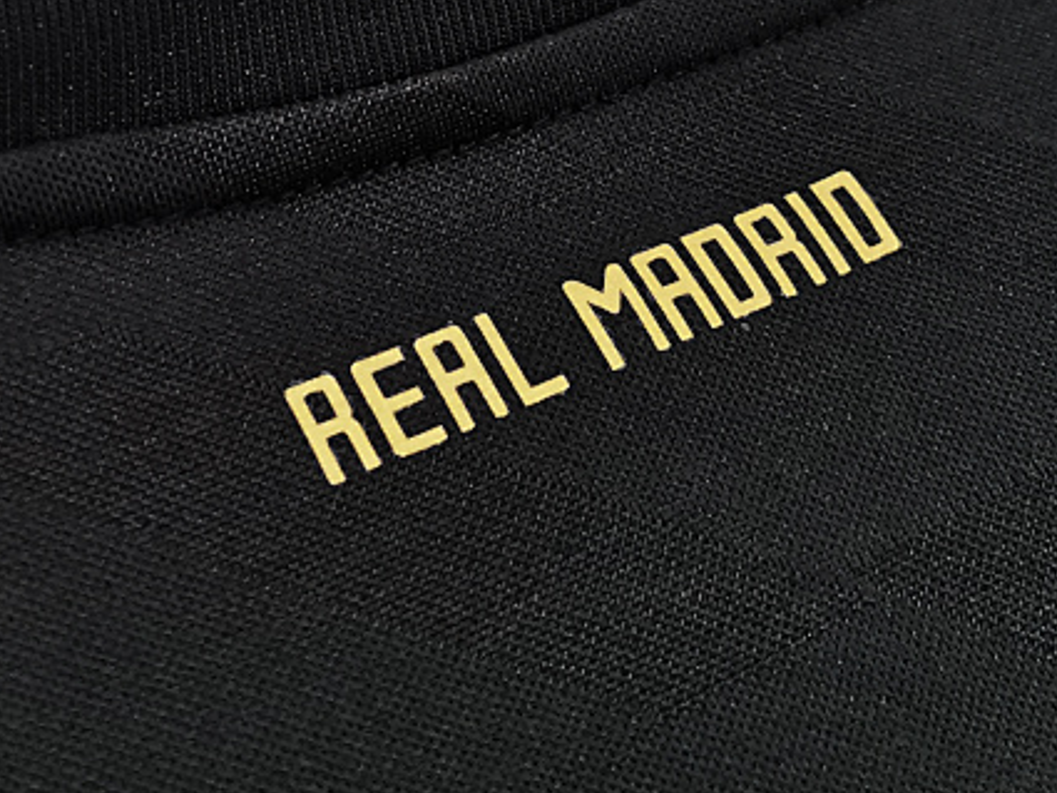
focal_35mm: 66
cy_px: -2
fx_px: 2016
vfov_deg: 21.5
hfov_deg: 28.2
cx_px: 92
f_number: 1.8
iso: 400
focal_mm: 5.58
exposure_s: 1/100
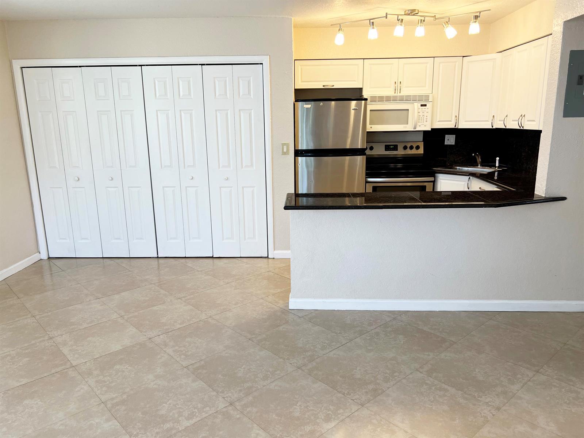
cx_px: 292
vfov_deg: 53.1
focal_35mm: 26
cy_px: 219
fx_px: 439
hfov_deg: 67.3
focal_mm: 5.7
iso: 64
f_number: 1.5
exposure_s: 1/120
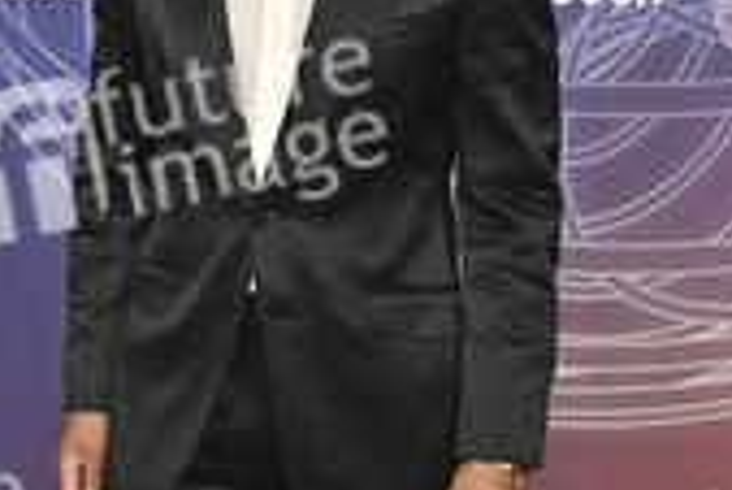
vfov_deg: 11.8
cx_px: 290
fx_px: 2361
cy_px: 360
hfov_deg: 17.6
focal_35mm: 116
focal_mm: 49
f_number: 4
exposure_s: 1/320
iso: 2000
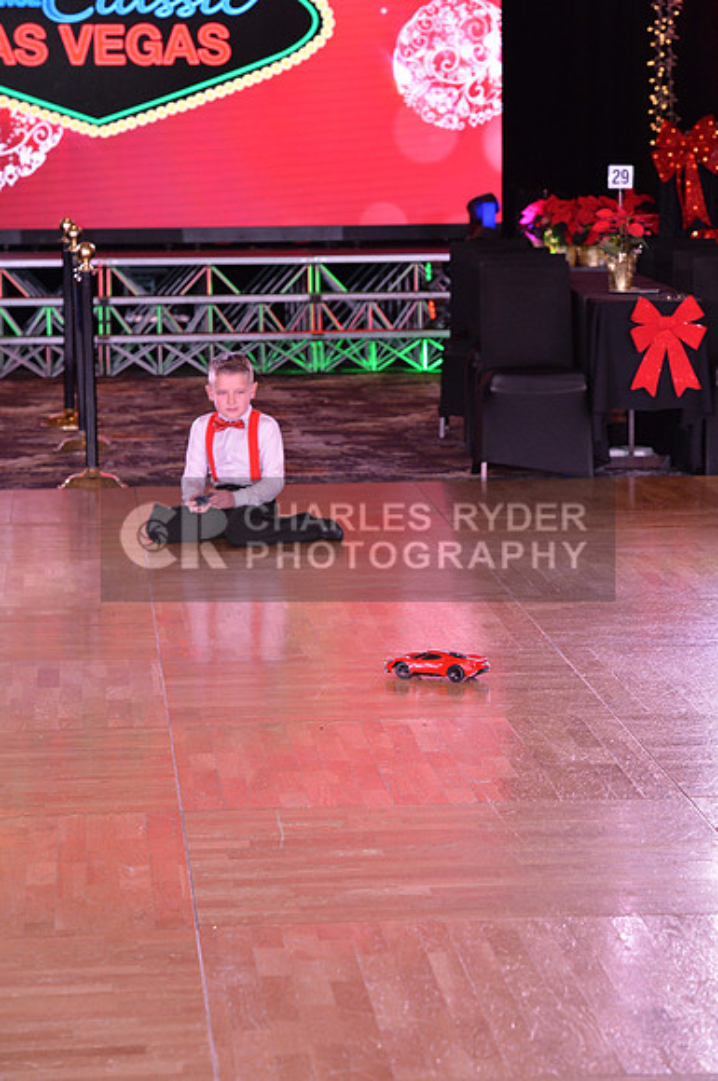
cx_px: 359
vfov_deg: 16.4
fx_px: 3751
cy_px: 540
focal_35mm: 125
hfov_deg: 10.9
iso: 2000
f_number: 6.3
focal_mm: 125
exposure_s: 1/250
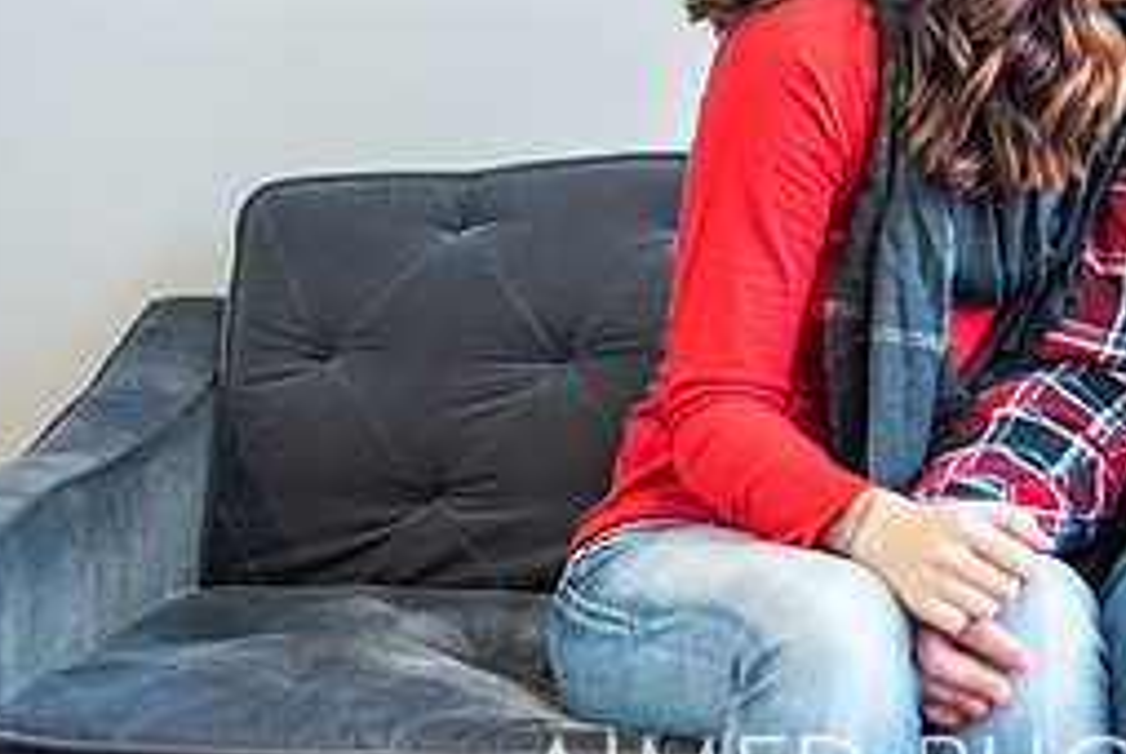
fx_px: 3914
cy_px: -65
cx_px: 1085
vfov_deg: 10.9
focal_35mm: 125
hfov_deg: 16.1
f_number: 2
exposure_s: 1/250
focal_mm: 50
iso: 800
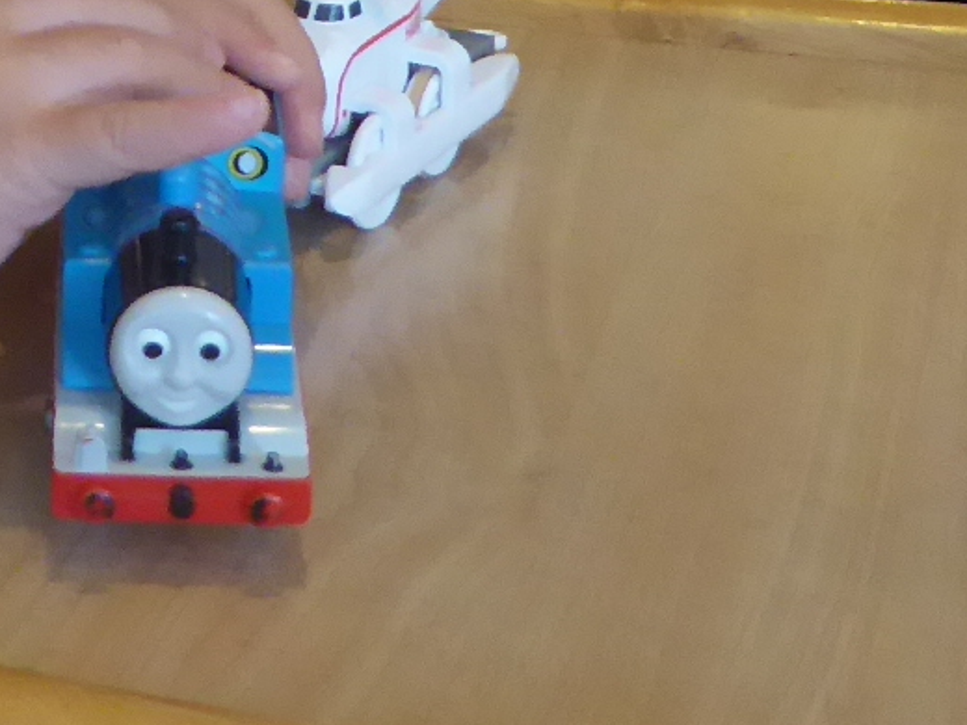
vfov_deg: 11.6
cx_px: -346
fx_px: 3436
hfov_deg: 15.2
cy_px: -281
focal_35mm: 123
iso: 400
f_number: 3.3
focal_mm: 4.3
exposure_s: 1/50
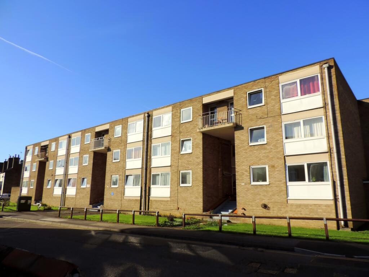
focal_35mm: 24
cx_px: 184
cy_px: 138
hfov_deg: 71.6
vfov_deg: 56.8
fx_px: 256
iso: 80
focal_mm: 4.3
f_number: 3
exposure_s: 1/1600
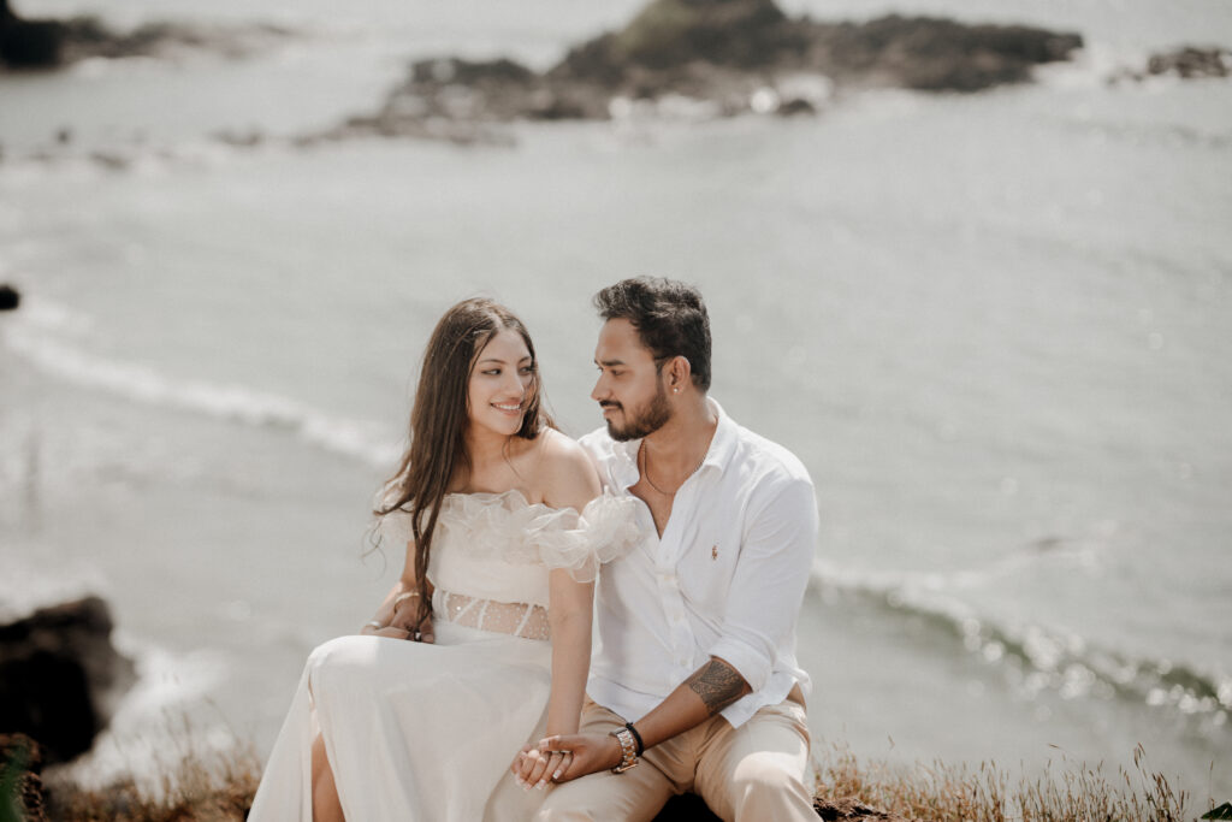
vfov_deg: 16.1
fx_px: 2909
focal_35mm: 85
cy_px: 411
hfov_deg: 23.9
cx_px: 616
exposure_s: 1/320
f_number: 2.2
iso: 100
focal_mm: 85
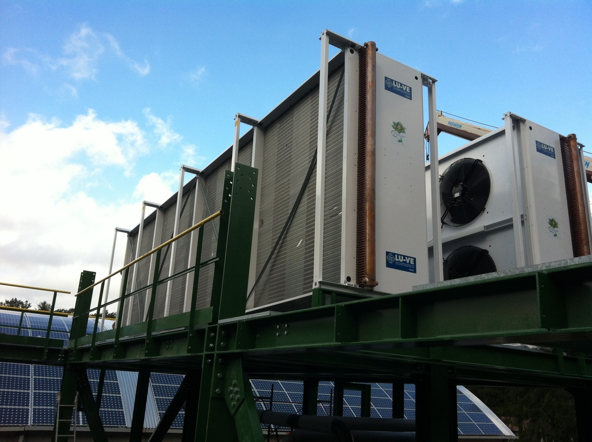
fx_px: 598
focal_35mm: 35
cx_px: 296
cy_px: 221
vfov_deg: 40.6
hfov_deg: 52.7
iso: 80
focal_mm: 3.85
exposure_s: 1/402
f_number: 2.8
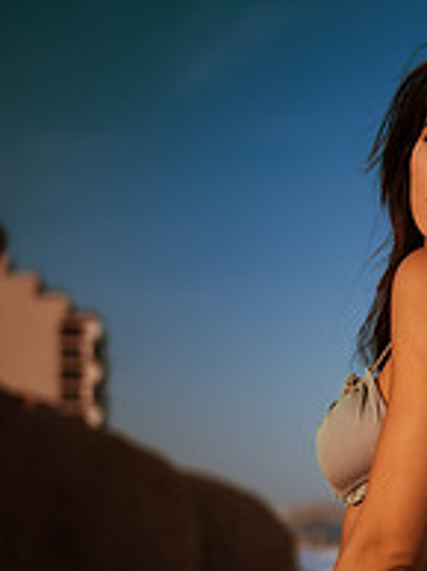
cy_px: 403
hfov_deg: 18.4
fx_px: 1286
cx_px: 428
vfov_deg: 24.9
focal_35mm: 78
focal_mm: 35
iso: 50
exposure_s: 1/8000
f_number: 1.4
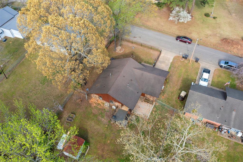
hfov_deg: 65.5
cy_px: 81
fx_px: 189
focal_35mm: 28
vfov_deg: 46.3
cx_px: 122
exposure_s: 1/120
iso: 100
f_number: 5.6
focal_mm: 10.26
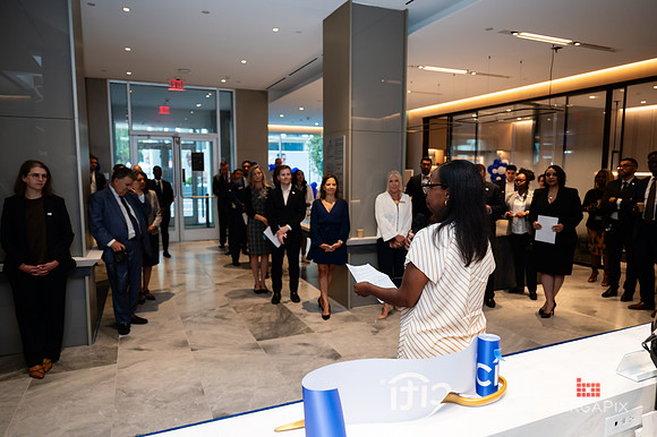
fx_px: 440
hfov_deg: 73.5
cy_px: 218
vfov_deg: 52.9
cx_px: 328
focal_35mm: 24
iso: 400
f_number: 3.2
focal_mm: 24
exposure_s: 1/160
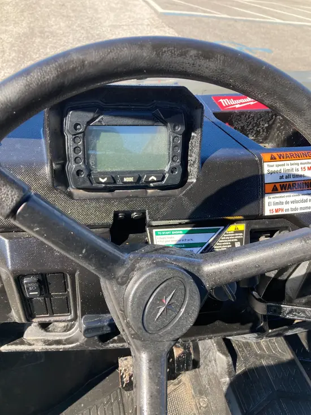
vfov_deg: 63.4
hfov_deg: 49.8
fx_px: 335
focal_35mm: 28
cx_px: 156
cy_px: 208
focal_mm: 3.99
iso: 20
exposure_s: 1/305
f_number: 1.8
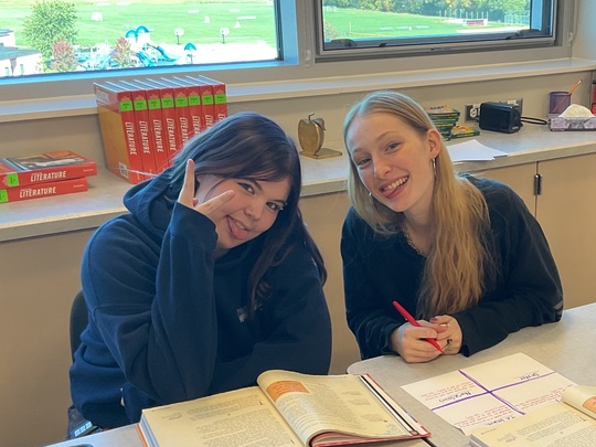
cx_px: 459
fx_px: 947
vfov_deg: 26.5
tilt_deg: -21.7
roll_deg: -0.6
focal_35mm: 55
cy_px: 286
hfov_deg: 34.1
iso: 40
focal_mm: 3
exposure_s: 1/60
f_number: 1.8
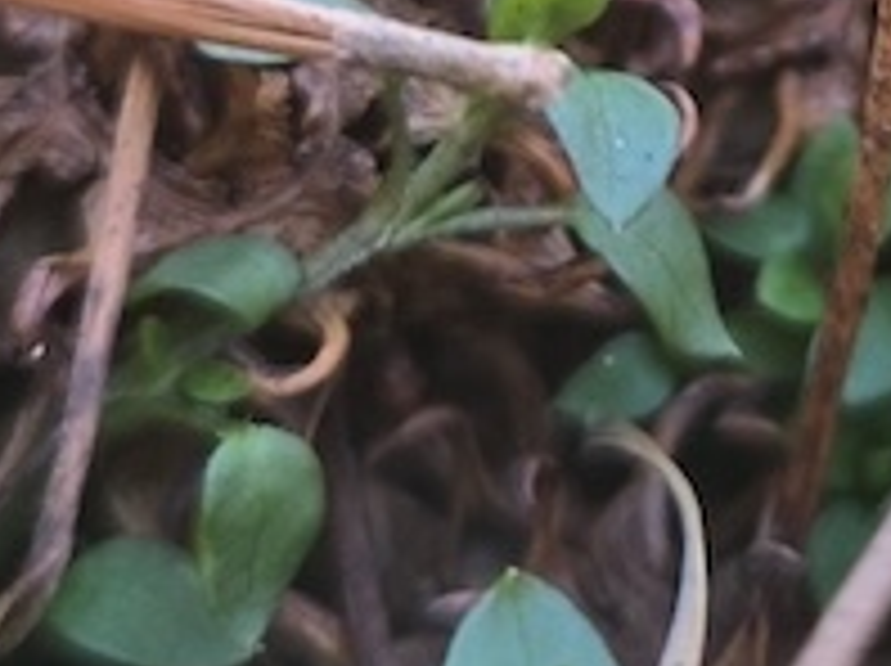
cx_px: 806
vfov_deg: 15.3
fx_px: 2391
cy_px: -126
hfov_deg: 20.7
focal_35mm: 93
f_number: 1.8
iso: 64
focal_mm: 5.4
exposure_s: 1/180
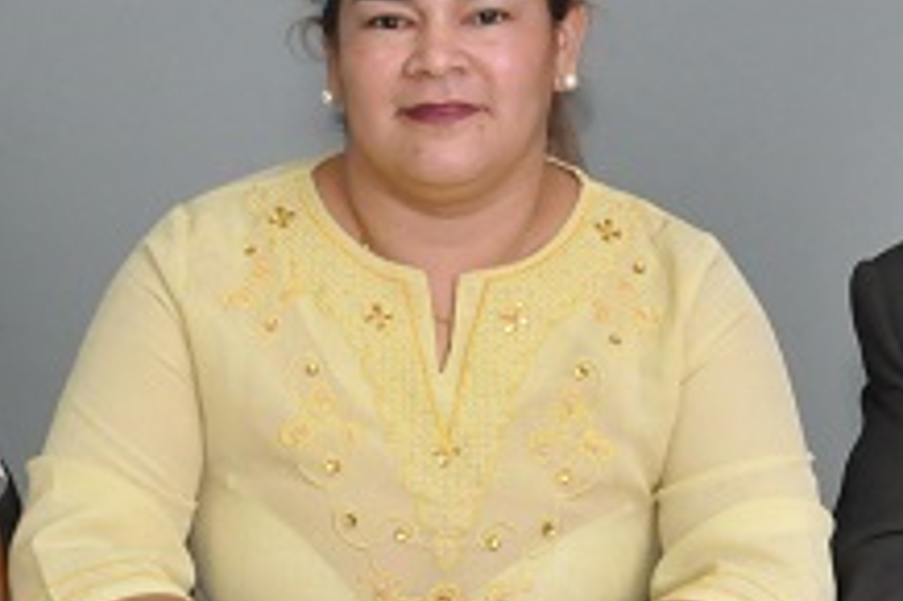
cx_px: 311
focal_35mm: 132
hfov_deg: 15.5
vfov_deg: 10.4
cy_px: 230
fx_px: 3308
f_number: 8
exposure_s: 1/60
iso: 2500
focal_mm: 24
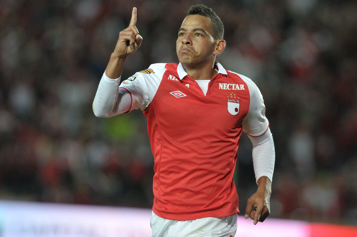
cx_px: 178
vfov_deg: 3.0
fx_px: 4457
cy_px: 118
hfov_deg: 4.6
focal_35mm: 450
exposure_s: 1/640
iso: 1250
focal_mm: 300
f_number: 3.5
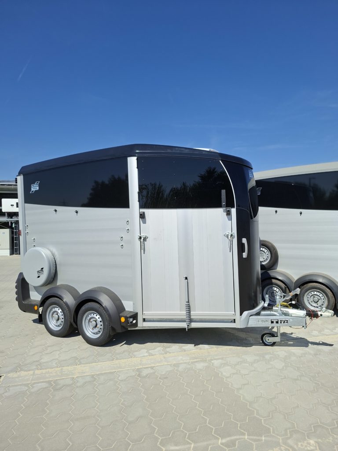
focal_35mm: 23
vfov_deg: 73.9
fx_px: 299
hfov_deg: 58.9
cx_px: 169
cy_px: 226
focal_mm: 5.54
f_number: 1.8
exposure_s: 1/2110
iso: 50
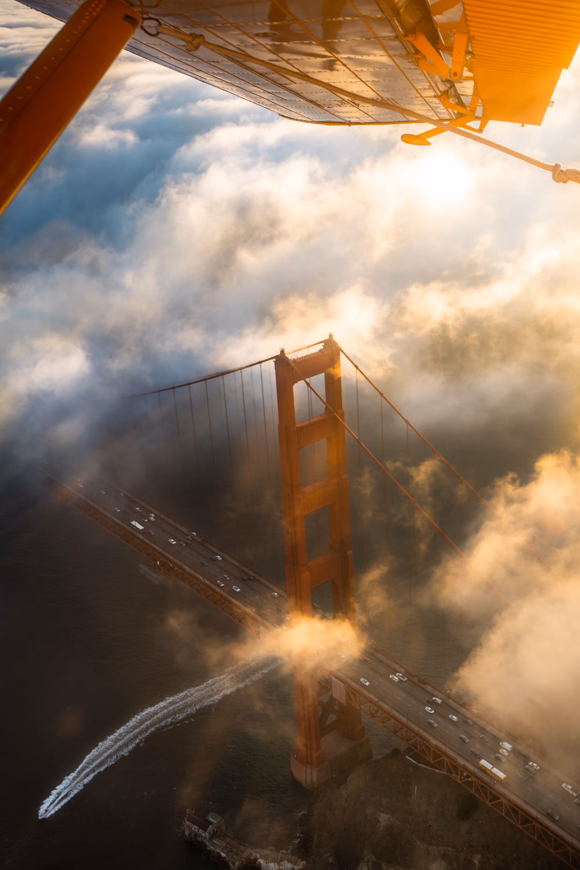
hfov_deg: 32.6
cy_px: 435
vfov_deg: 47.4
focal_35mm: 41
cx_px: 290
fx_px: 991
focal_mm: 41
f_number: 7.1
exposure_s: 1/250
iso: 100
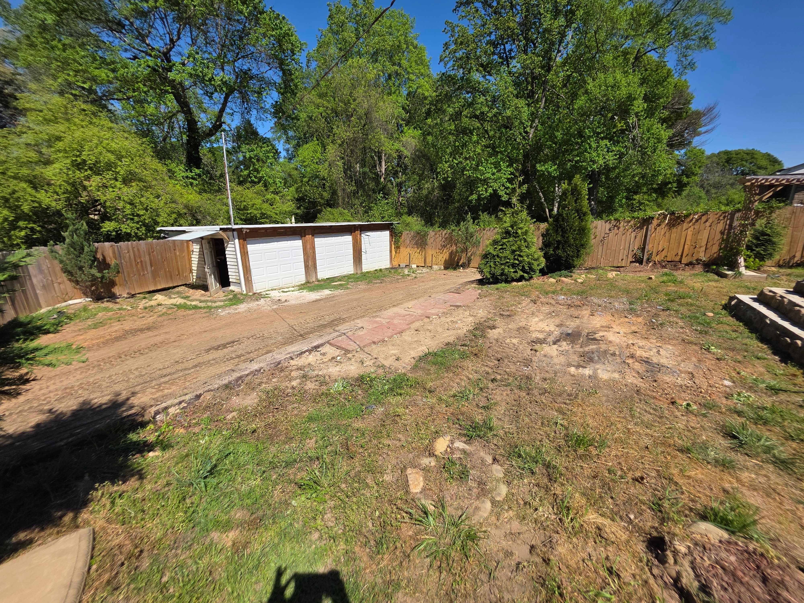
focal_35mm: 13
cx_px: 402
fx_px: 302
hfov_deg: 106.2
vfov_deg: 89.9
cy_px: 302
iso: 40
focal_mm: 2.2
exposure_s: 1/2500
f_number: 1.9
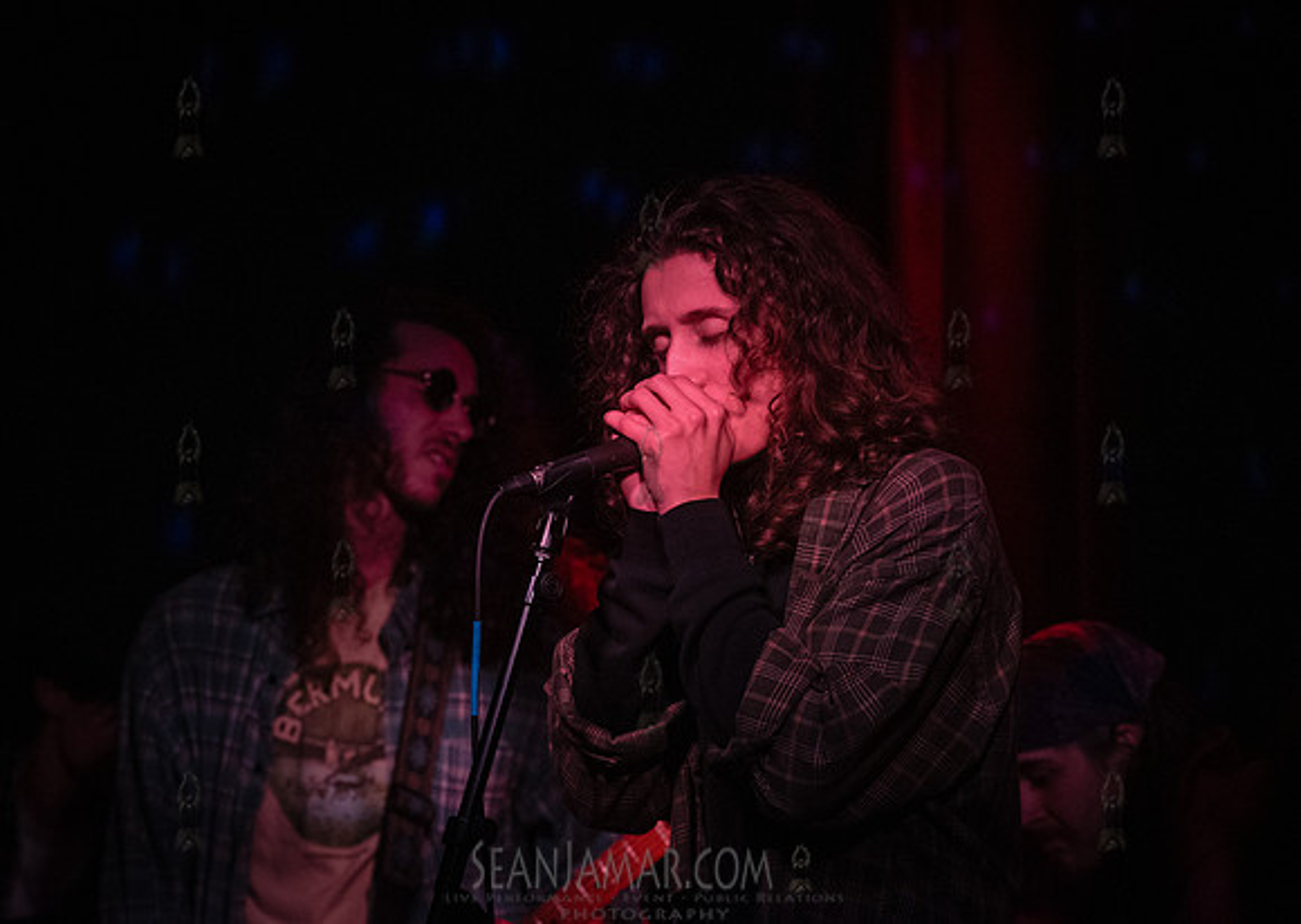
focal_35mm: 114
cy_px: 421
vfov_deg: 12.6
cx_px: 620
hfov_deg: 17.6
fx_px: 4192
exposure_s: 1/400
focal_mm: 100
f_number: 4
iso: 8000
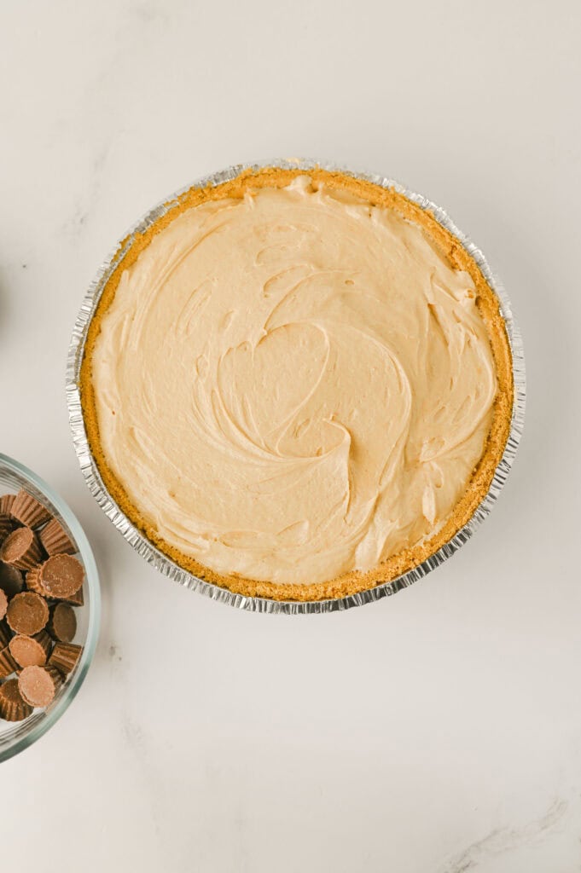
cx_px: 290
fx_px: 1212
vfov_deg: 39.6
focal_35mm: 50
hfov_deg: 26.9
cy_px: 436
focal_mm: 50
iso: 160
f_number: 4.5
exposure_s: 1/160
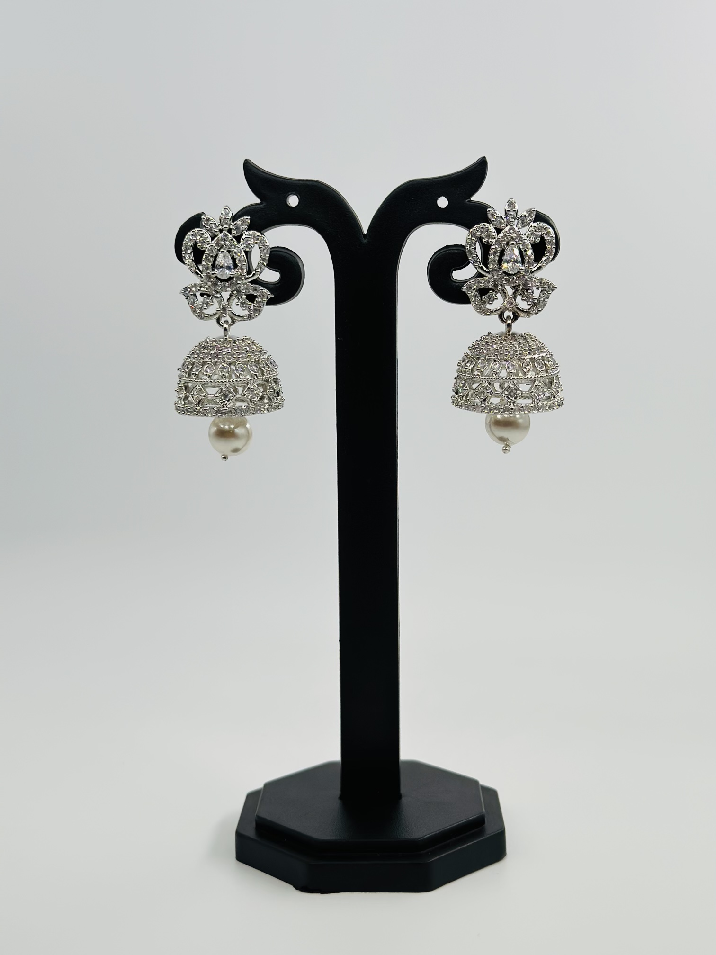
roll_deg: -1.1
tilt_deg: -7.7
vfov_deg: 39.7
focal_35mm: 48
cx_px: 358
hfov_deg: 30.3
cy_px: 478
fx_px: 1324
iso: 80
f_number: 1.78
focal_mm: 6.86
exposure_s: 1/2203
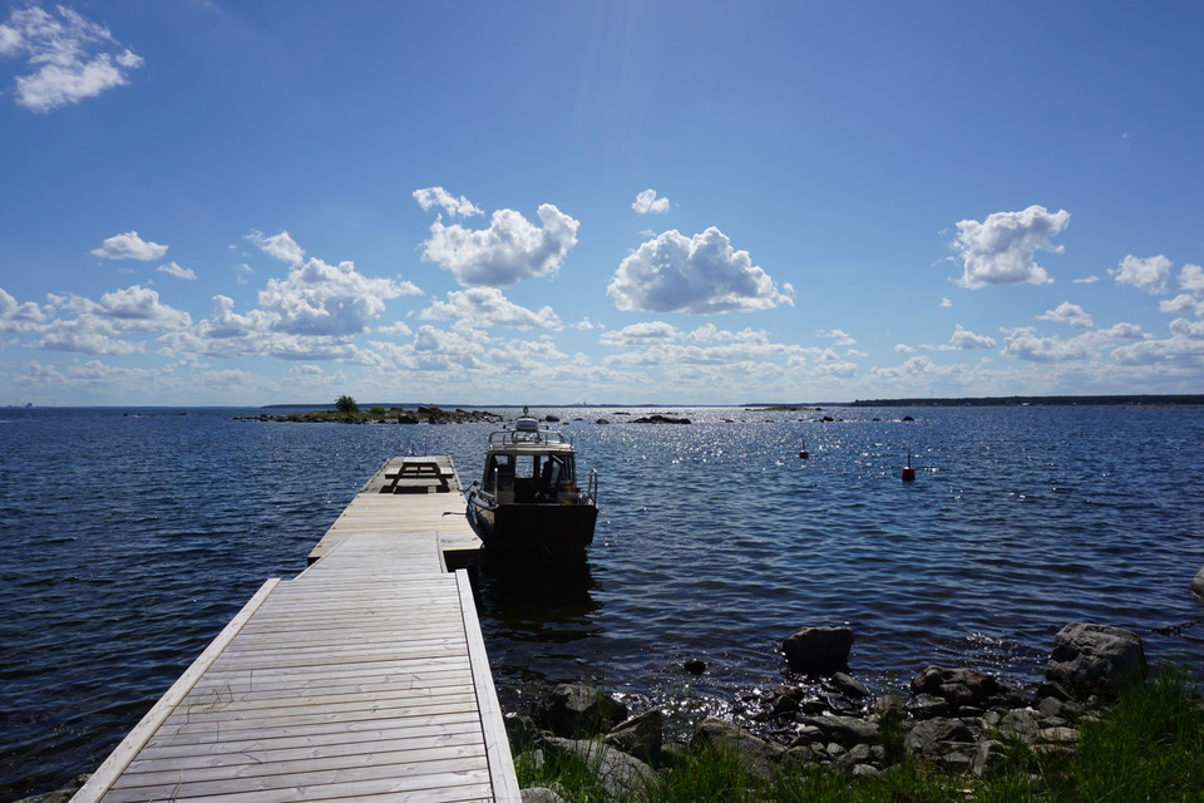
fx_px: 803
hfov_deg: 73.7
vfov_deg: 53.1
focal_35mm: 24
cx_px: 602
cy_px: 402
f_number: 11
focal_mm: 16
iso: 100
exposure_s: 1/400
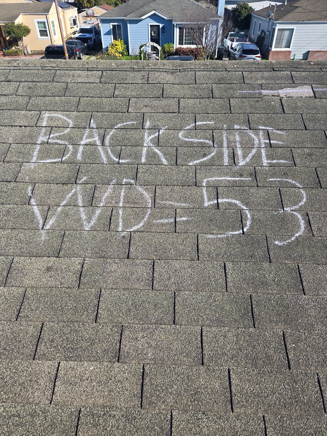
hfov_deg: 58.9
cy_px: 218
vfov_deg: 73.9
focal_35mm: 23
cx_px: 164
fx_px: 290
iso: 25
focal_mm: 5.4
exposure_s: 1/1399
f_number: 1.8
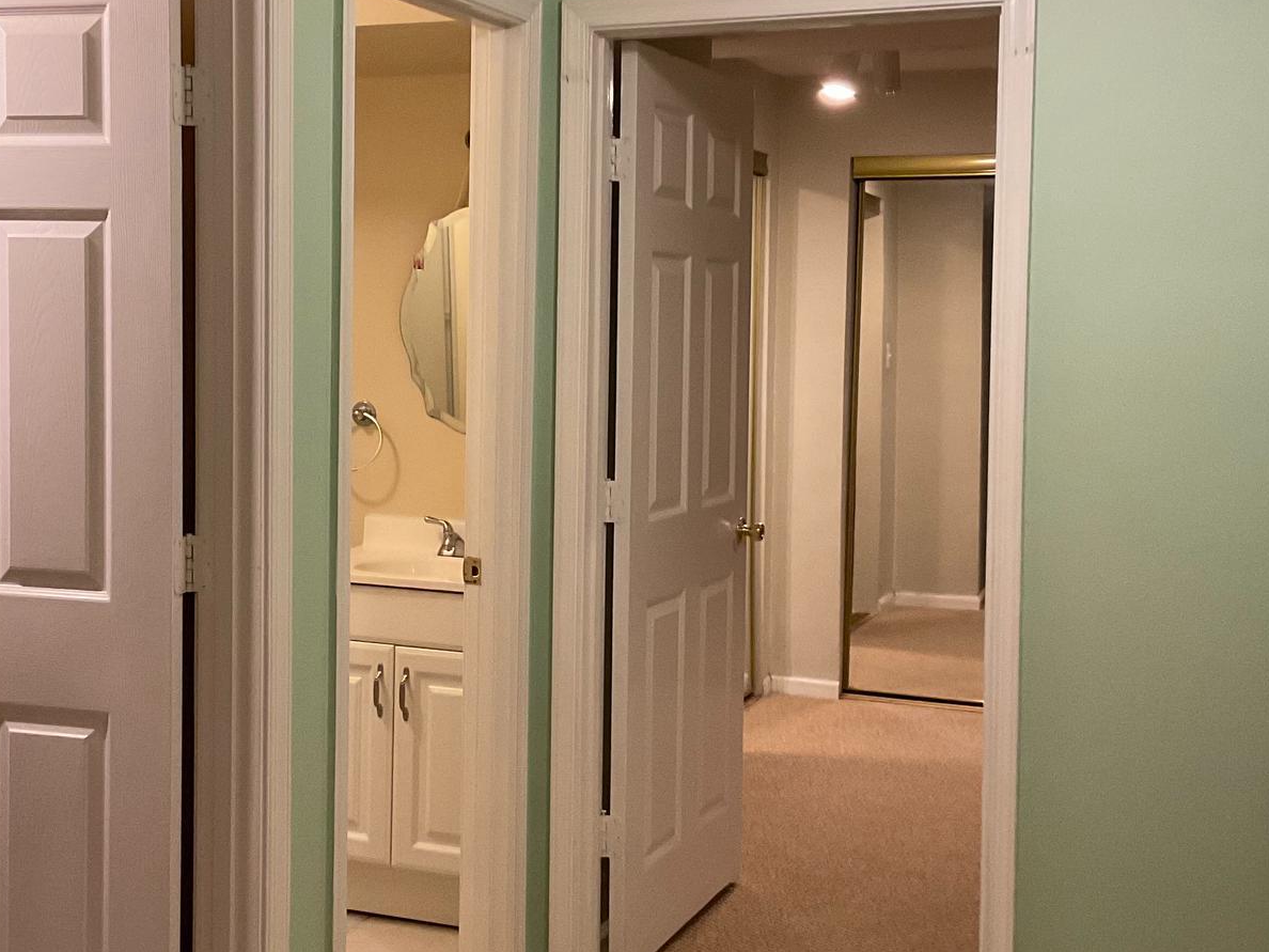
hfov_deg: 38.1
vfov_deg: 29.1
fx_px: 1833
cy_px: 415
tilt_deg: -3.6
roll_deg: -0.6
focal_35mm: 50
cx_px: 537
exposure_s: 1/60
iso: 160
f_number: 1.8
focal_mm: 3
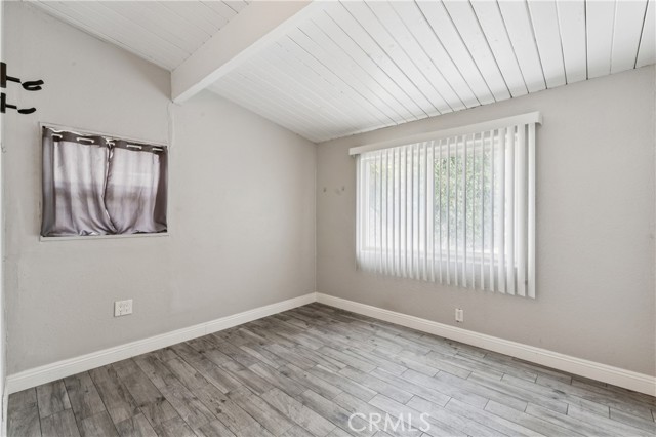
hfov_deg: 96.8
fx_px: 291
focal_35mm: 16
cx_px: 328
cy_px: 218
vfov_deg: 73.7
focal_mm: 16
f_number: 13
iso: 100
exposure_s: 2
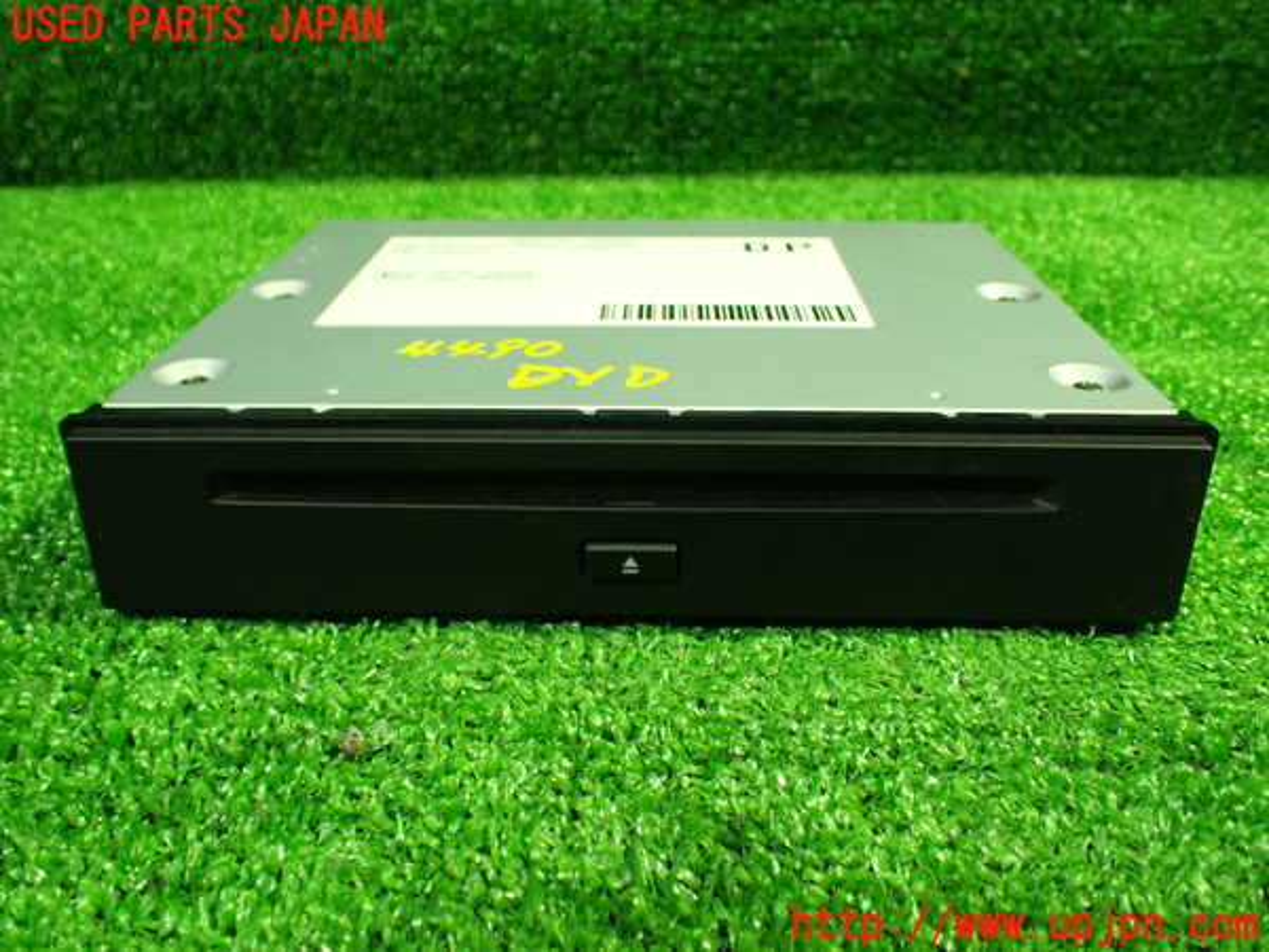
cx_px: 634
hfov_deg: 60.0
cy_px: 476
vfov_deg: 46.8
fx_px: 1100
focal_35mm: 30
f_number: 2.3
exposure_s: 1/40
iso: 800
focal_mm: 5.4
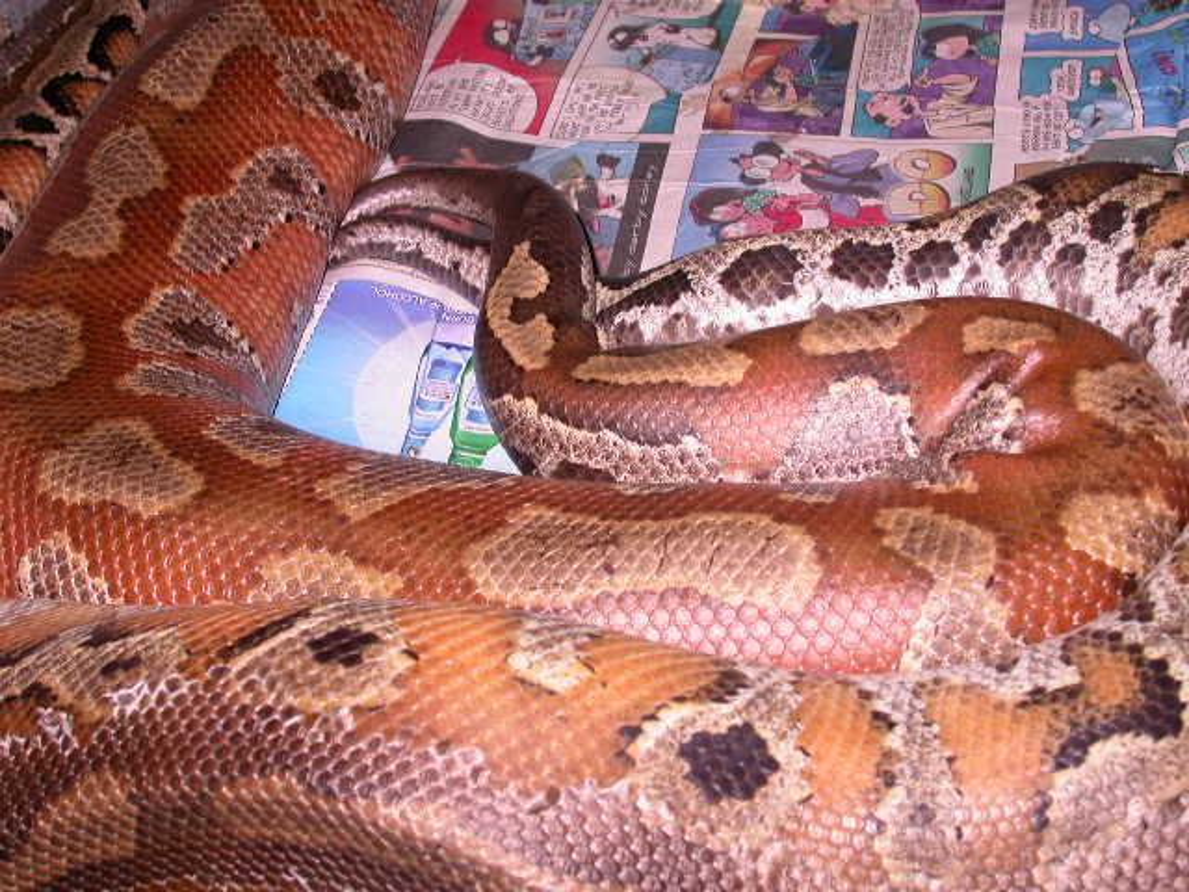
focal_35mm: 58
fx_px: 1992
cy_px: 446
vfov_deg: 25.2
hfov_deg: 33.2
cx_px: 594
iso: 100
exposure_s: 1/60.3
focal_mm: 12
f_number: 3
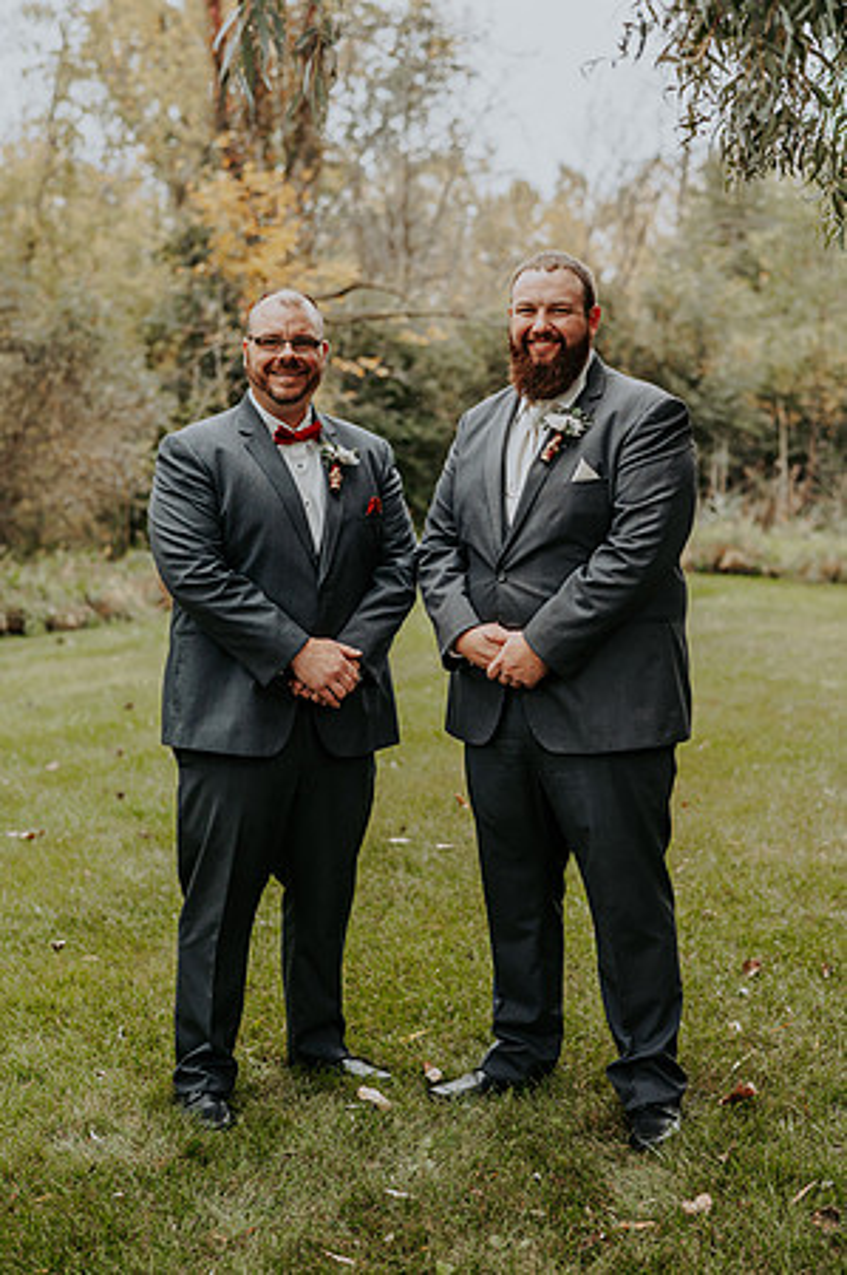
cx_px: 424
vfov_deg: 34.5
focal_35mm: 58
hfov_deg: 23.3
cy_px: 638
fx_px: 2051
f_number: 2.8
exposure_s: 1/1000
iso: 500
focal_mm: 58
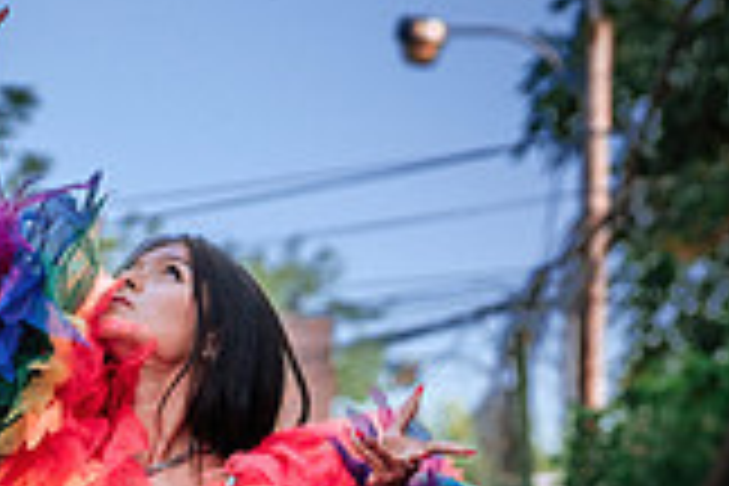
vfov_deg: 2.8
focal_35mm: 487
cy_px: 799
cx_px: 279
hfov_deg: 4.2
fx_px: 9861
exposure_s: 1/500
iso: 400
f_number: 4
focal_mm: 90.6
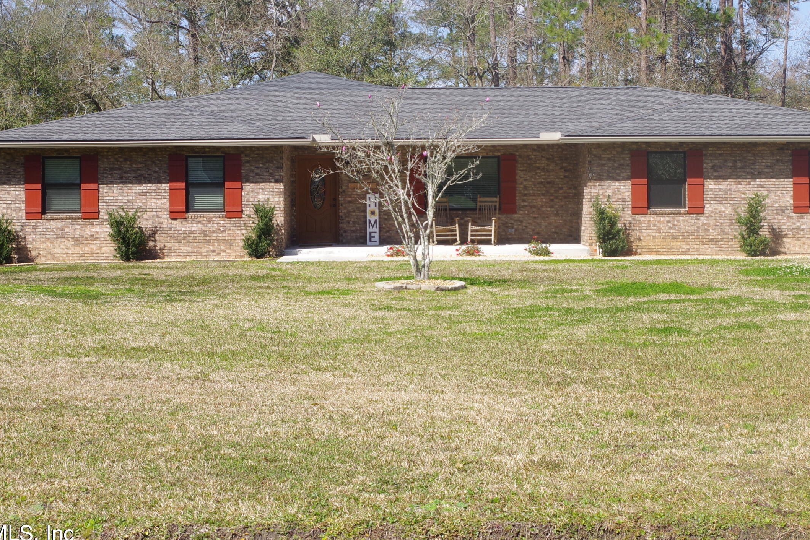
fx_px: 1530
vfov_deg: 20.0
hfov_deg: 29.6
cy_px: 186
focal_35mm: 68
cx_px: 450
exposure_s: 1/160
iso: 200
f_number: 11
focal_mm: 32
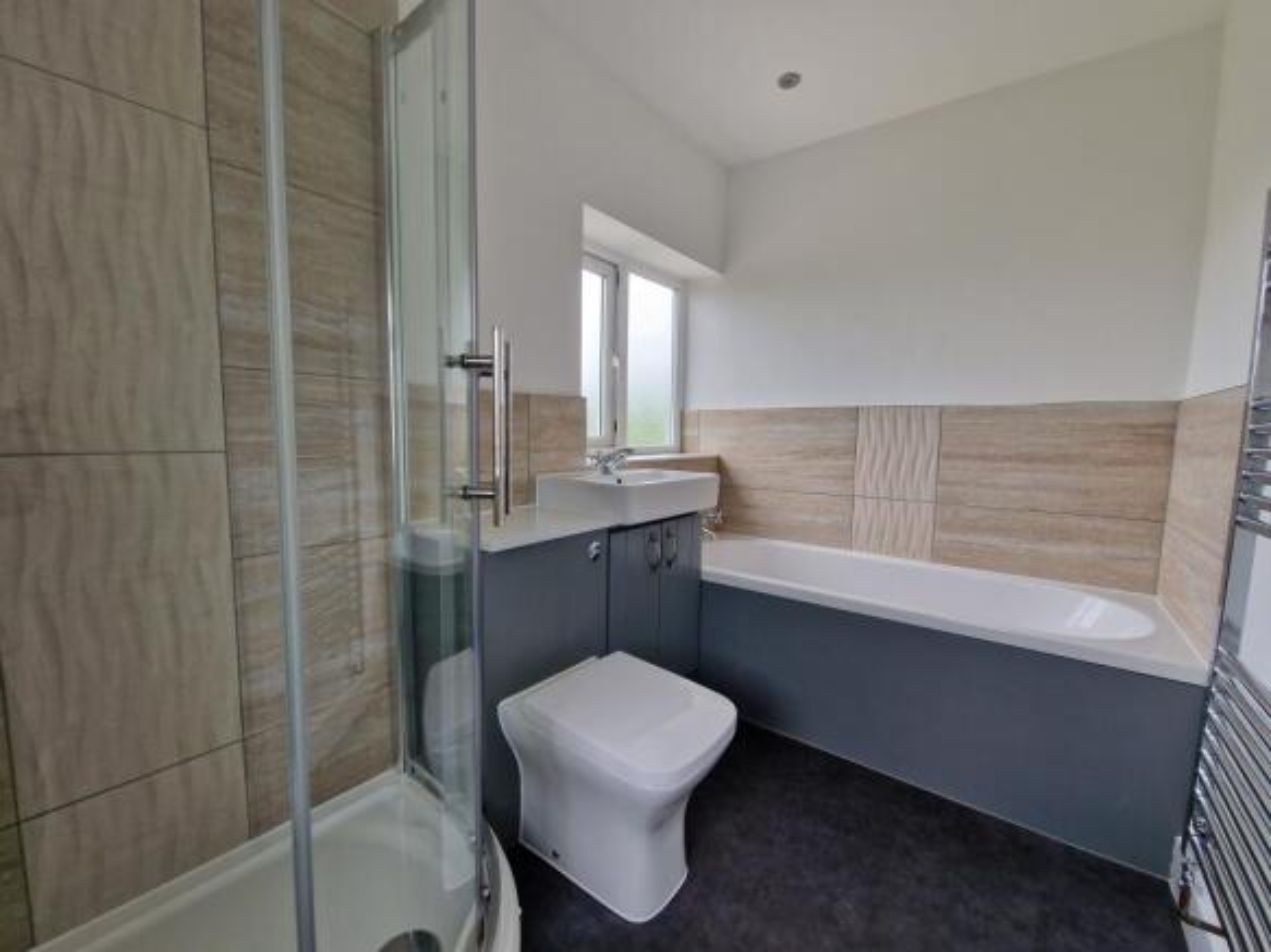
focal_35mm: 13
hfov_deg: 106.2
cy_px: 476
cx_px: 636
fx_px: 477
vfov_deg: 89.9
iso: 80
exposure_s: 1/100
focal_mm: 2.2
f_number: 2.2
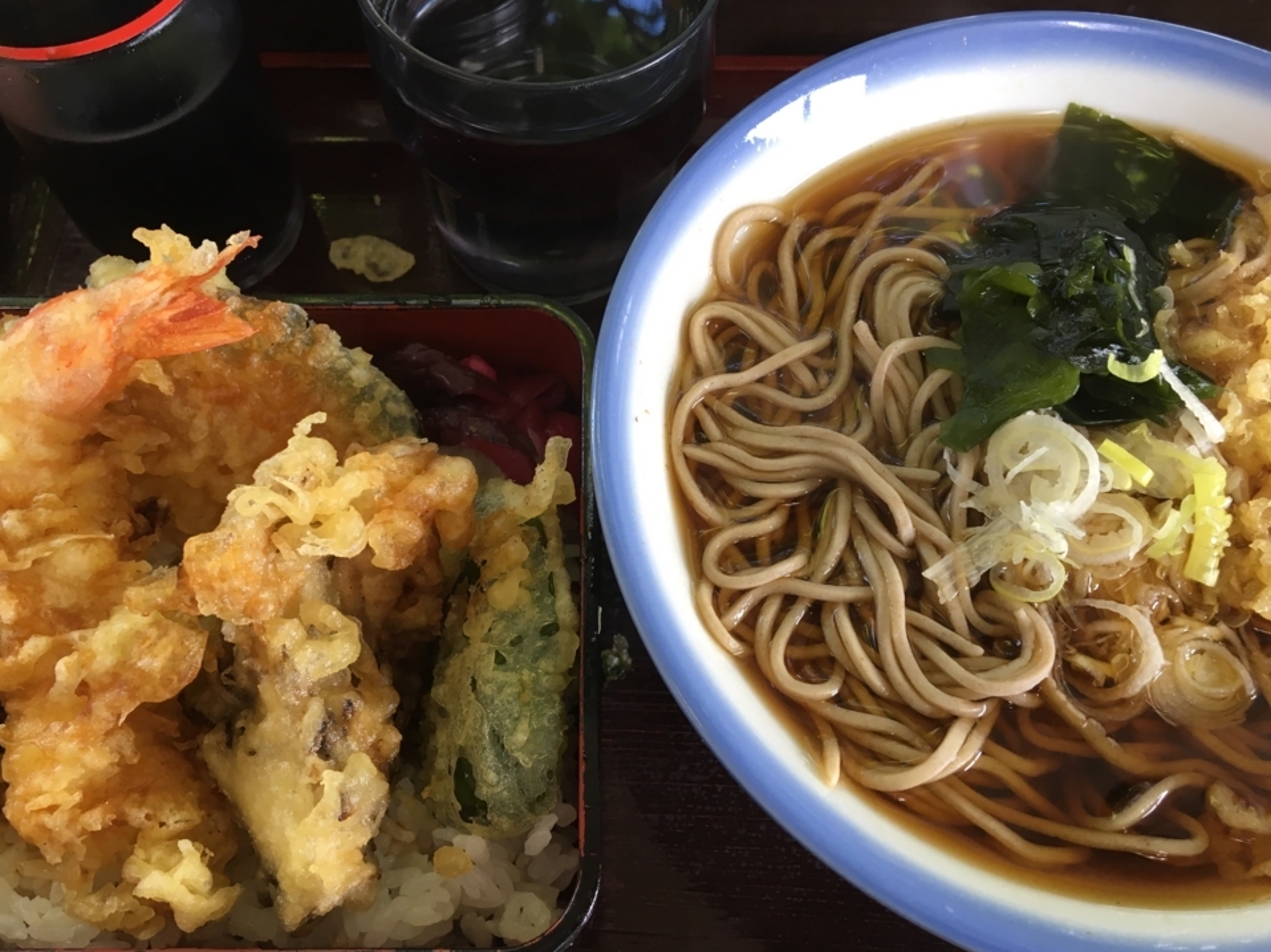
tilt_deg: -64.6
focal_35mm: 31
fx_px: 1138
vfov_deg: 45.4
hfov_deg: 58.3
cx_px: 612
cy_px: 468
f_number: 2.2
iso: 50
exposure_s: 1/30
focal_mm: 4.15
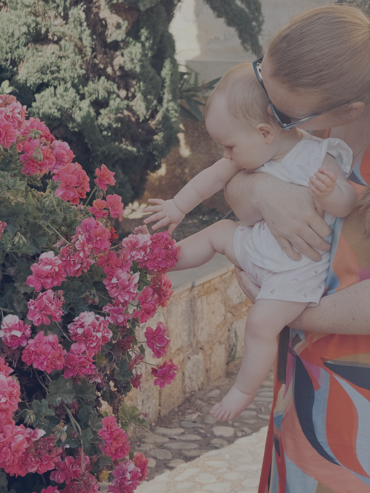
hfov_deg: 14.8
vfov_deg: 19.6
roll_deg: +0.0
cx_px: 185
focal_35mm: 100
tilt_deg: -8.5
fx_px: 1425
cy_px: 246
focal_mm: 16.89
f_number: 2.8
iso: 50
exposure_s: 1/253
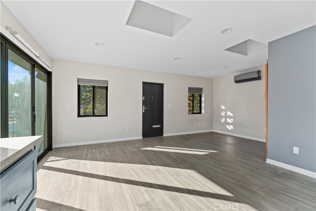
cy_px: 106
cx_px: 158
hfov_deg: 100.4
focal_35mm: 15
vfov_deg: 77.3
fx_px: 132
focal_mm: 10
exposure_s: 1/50
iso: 200
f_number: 4
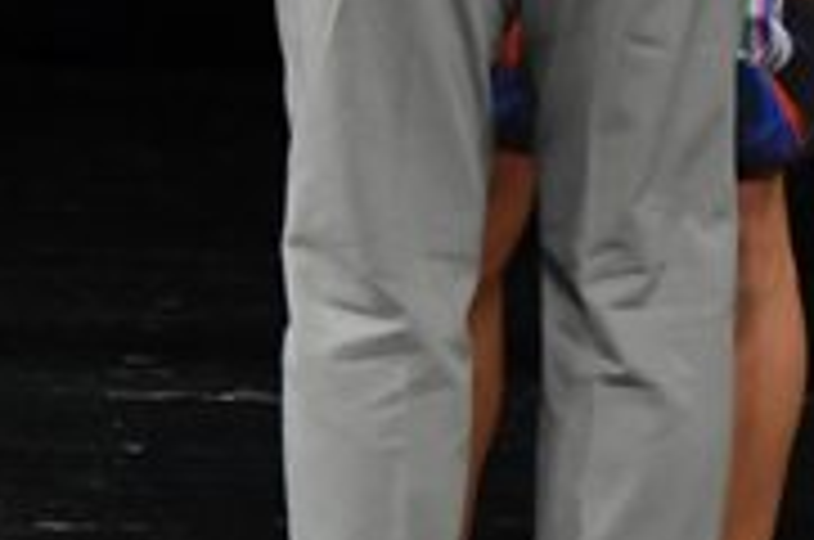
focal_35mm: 1285
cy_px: -428
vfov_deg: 1.1
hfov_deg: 1.6
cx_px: -722
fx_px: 29004
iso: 3200
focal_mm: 200
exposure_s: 1/400
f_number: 5.6
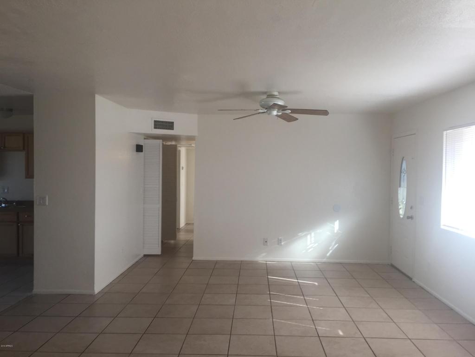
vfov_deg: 48.2
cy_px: 178
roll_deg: -0.2
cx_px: 238
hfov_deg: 61.7
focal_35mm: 29
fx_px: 398
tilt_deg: -3.1
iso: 40
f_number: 2.2
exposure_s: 1/120
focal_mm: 4.15
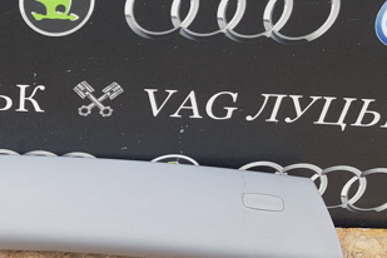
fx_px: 602
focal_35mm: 56
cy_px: 155
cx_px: 13
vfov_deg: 24.2
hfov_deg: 33.1
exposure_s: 1/520
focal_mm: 4.2
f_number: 1.7
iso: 40
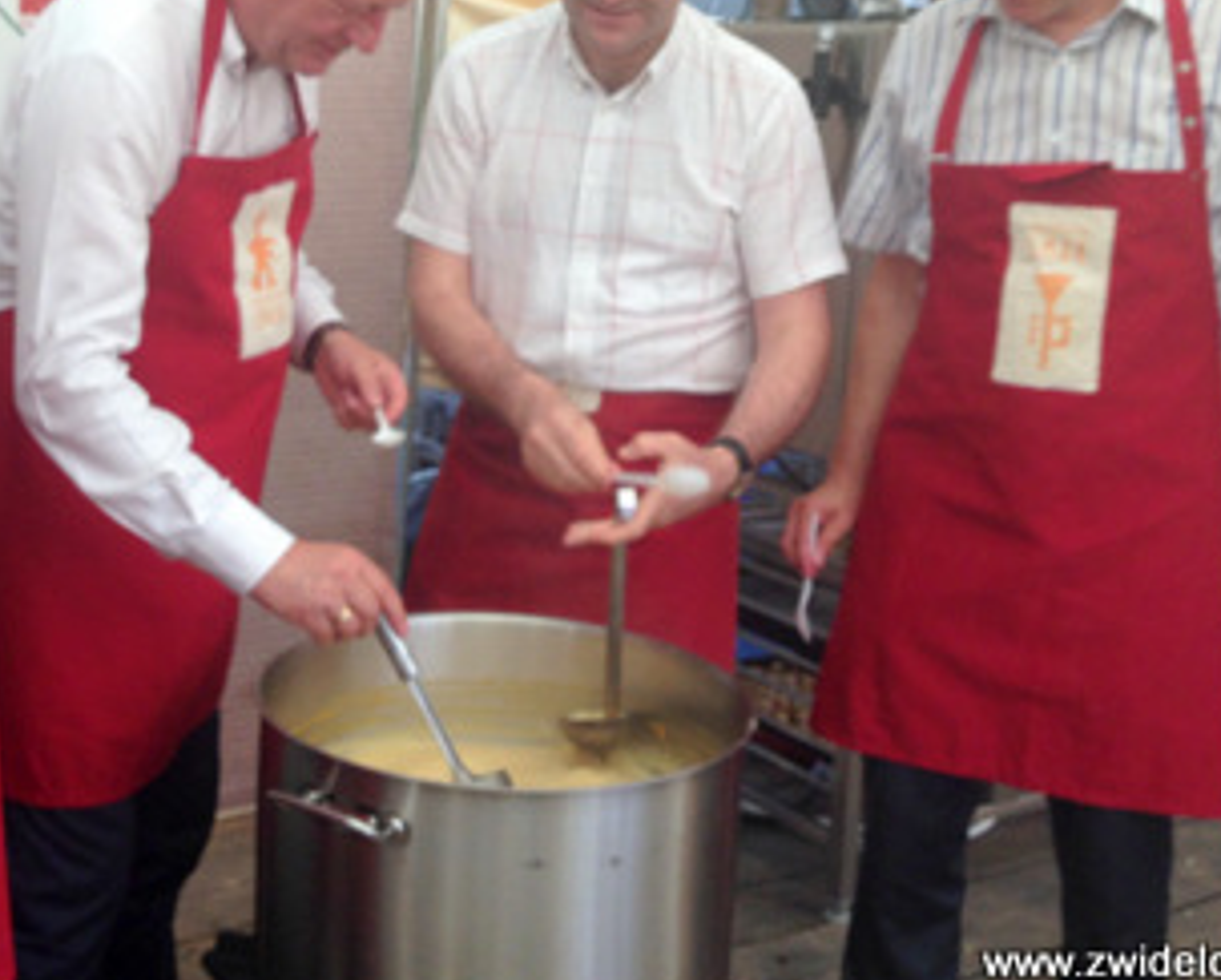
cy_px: 315
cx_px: 439
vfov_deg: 29.5
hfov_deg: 36.4
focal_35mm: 51
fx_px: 1845
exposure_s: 1/60
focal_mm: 4.12
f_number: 2.4
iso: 64
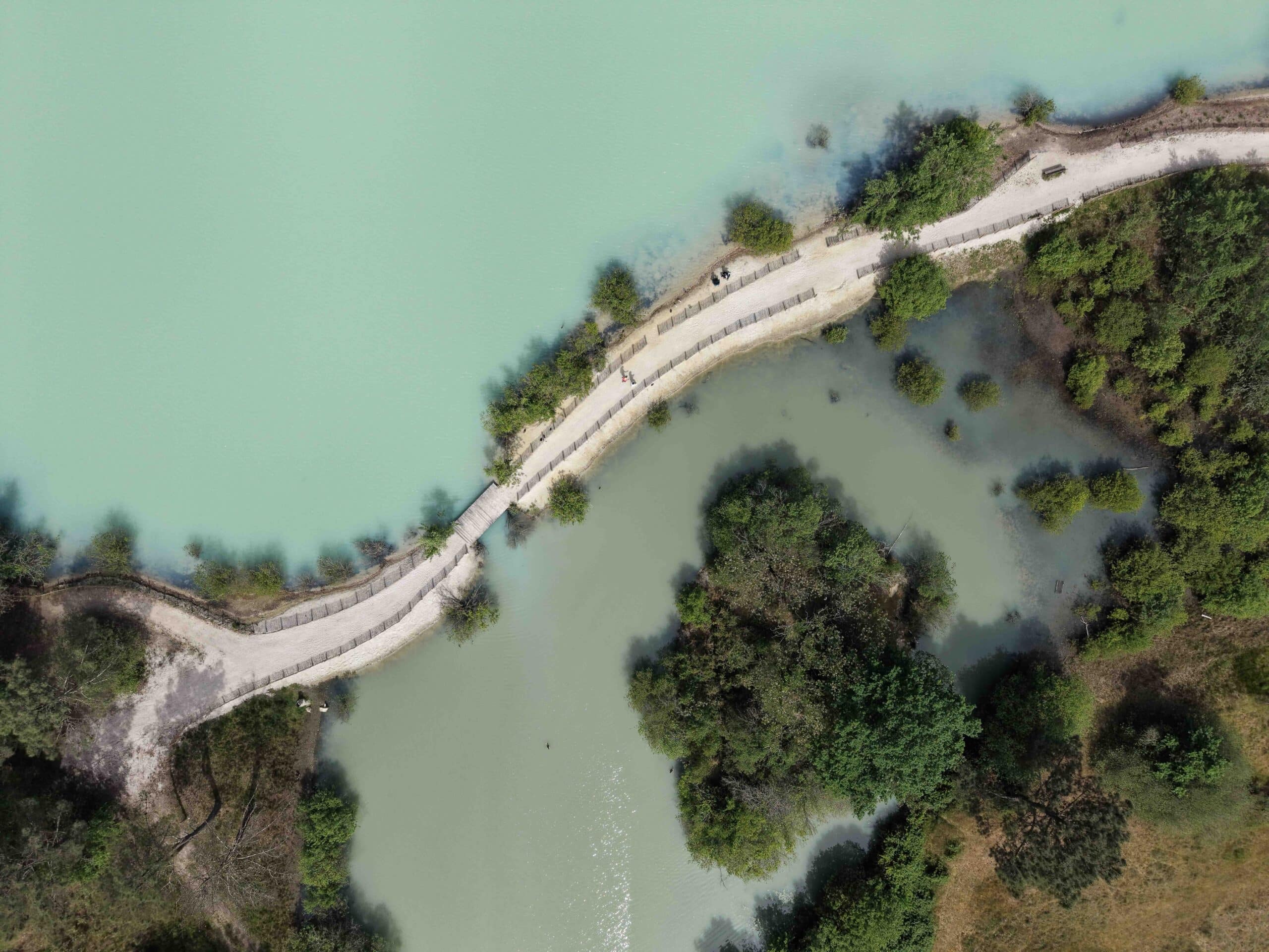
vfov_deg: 56.8
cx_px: 634
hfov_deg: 71.6
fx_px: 880
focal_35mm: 24
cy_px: 476
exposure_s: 1/3200
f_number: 1.8
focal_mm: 8.67
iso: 120
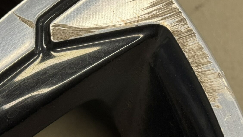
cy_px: 46
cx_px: 121
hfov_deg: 23.9
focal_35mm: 89
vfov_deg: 13.6
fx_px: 574
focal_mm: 6.76
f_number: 1.78
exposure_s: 1/60
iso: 160
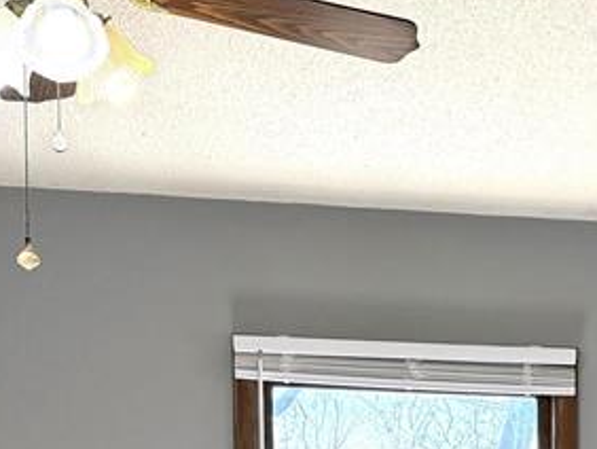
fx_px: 1502
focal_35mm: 87
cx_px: 550
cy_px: 695
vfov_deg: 15.5
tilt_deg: -3.4
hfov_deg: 21.9
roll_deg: -0.2
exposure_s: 1/223
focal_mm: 6.76
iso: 125
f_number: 1.78
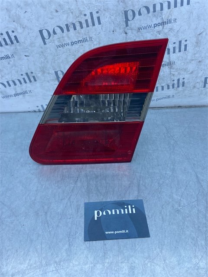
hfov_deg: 53.1
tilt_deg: -45.6
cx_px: 104
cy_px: 138
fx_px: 208
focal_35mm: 26
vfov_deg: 67.3
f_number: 1.8
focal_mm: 4.25
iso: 32
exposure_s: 1/733
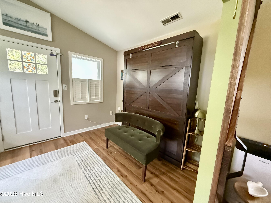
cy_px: 102
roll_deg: -3.1
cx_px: 136
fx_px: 110
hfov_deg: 102.1
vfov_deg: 85.7
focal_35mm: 14
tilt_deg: -7.8
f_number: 2.2
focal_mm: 2.22
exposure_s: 1/60
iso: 1000
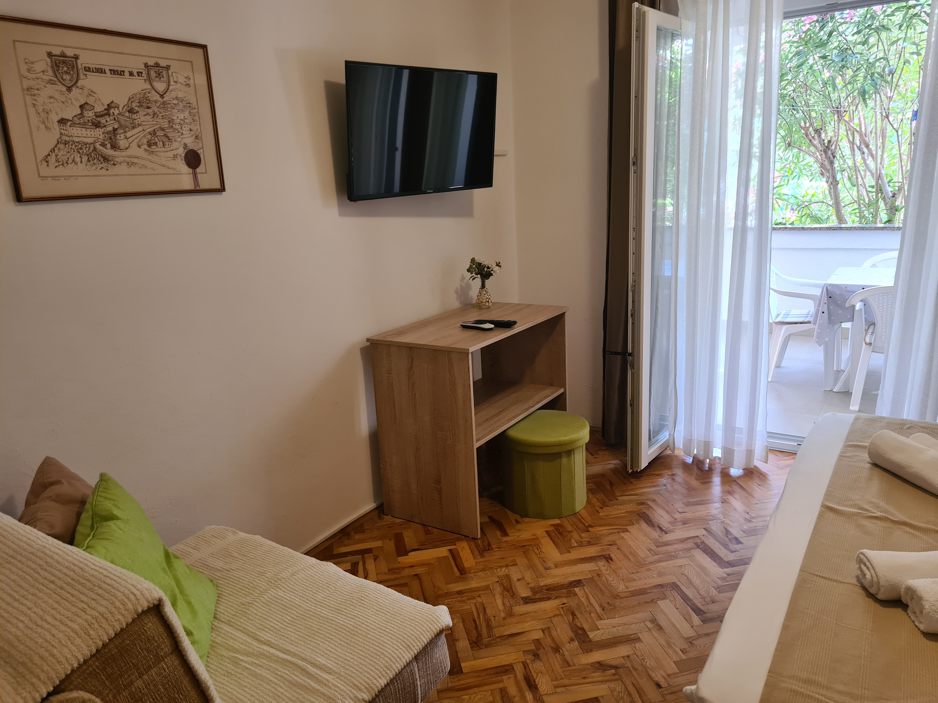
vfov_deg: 53.1
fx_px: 705
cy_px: 352
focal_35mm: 26
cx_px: 469
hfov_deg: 67.3
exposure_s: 1/50
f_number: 1.8
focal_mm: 5.4
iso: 250
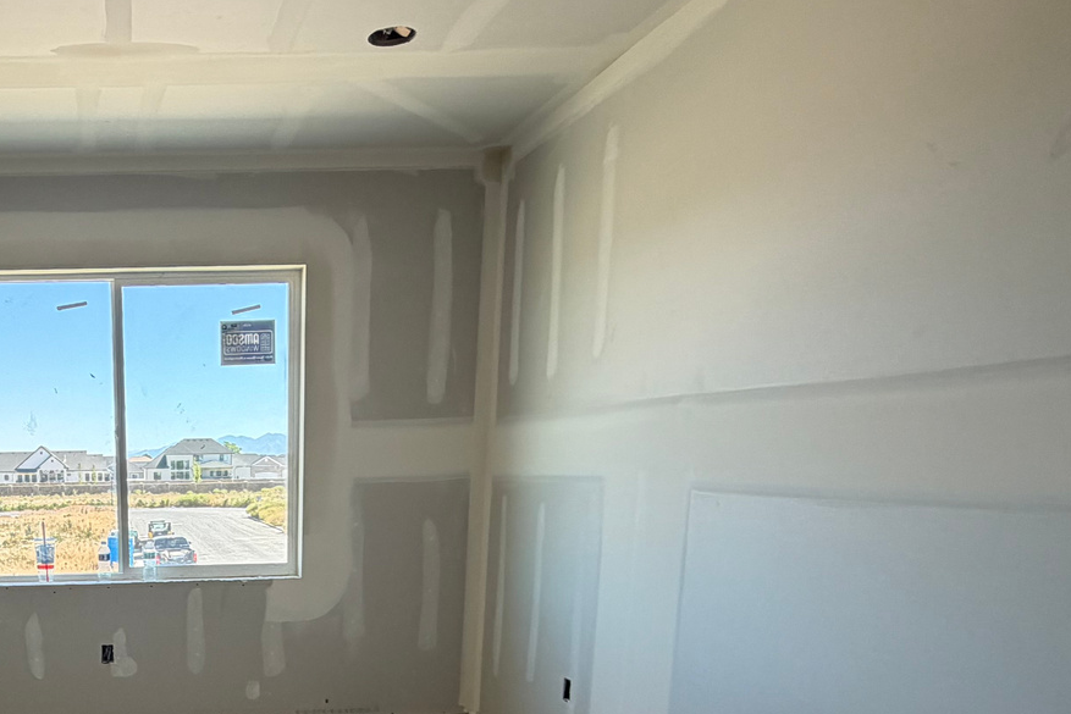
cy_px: 673
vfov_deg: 36.0
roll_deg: +1.4
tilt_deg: -14.6
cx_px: 138
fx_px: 1012
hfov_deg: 50.5
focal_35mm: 34
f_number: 2.2
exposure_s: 1/121
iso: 80
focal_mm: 2.22
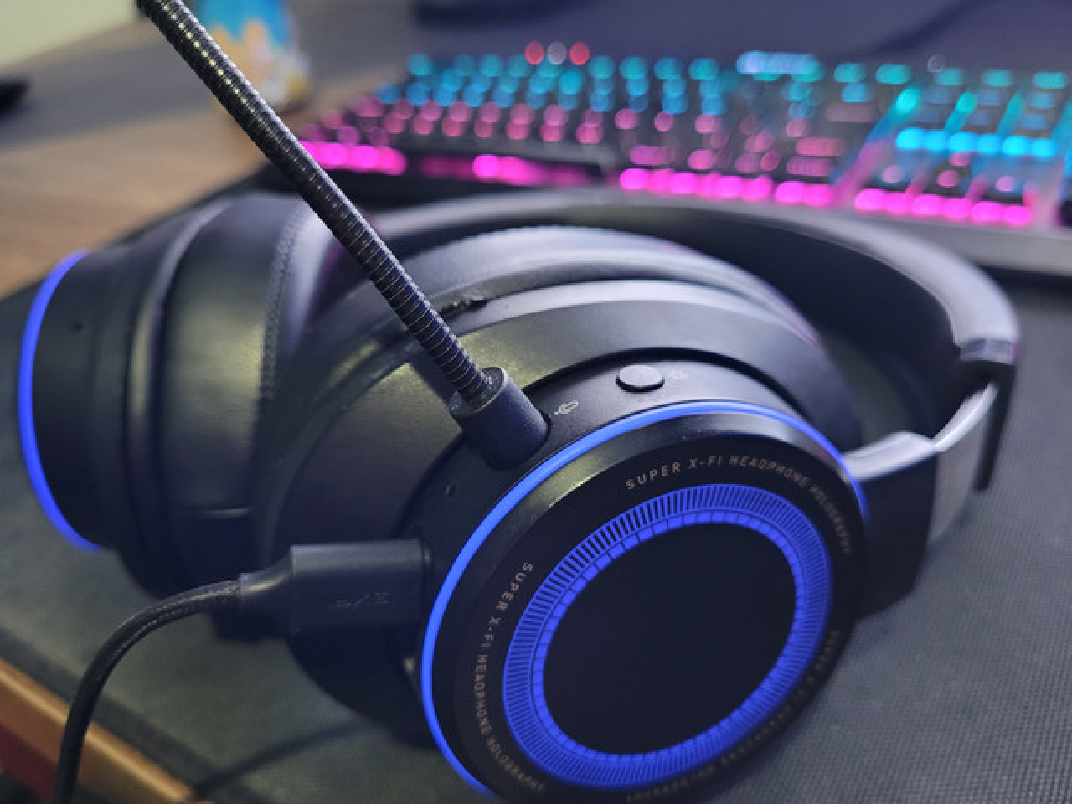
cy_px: 402
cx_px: 536
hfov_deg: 67.3
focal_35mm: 26
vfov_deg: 53.1
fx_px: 805
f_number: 1.8
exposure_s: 1/24
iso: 500
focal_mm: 5.4
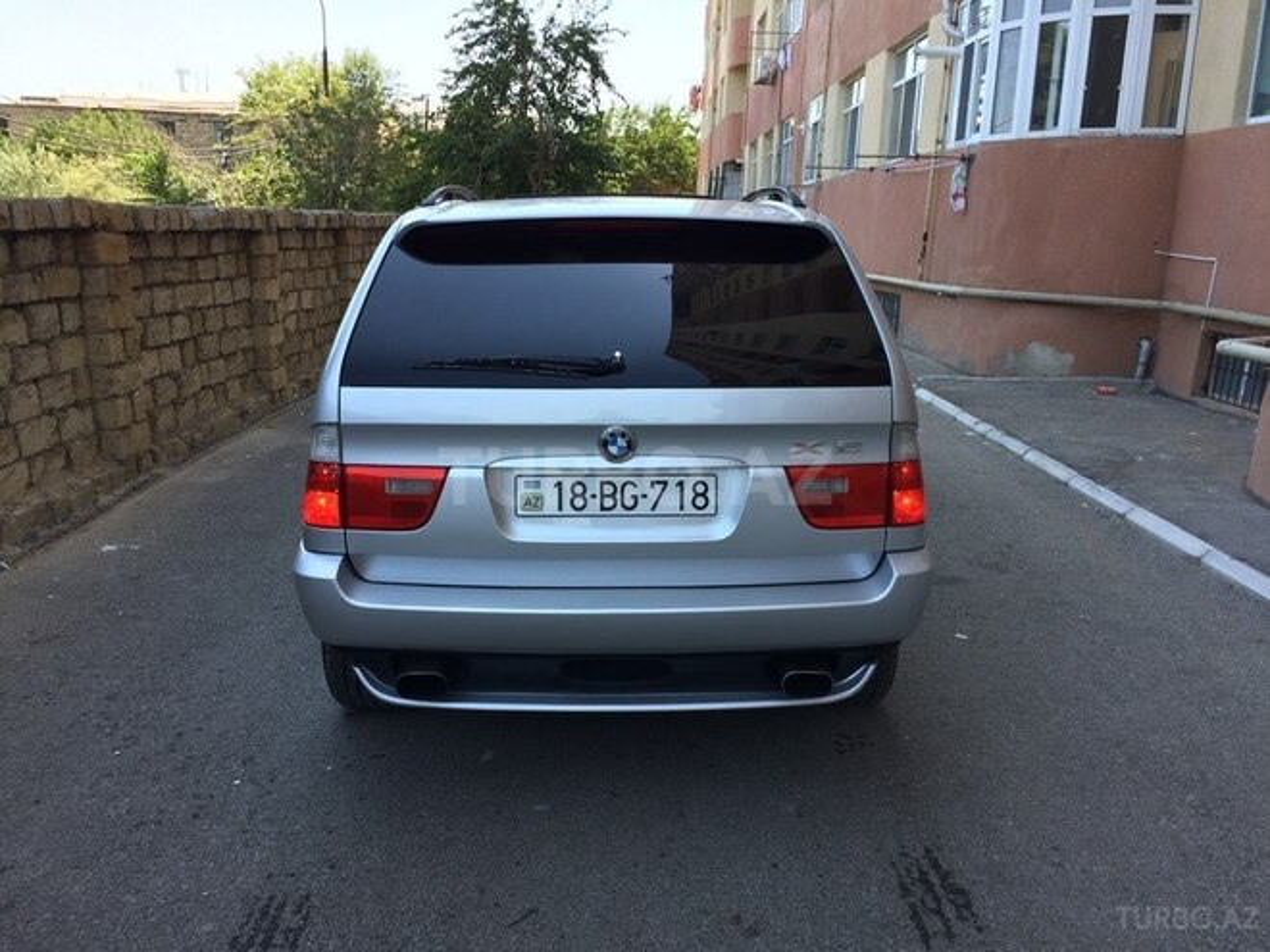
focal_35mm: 29
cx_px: 635
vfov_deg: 48.2
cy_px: 476
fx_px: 1064
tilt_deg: -12.3
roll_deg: -1.4
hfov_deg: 61.7
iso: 32
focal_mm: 4.15
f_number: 2.2
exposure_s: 1/488
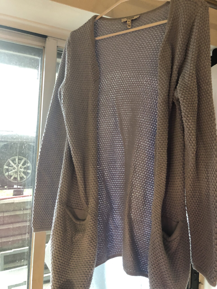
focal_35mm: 28
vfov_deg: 63.4
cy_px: 144
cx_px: 108
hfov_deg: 49.7
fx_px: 234
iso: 80
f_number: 1.8
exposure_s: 1/15
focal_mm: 3.99
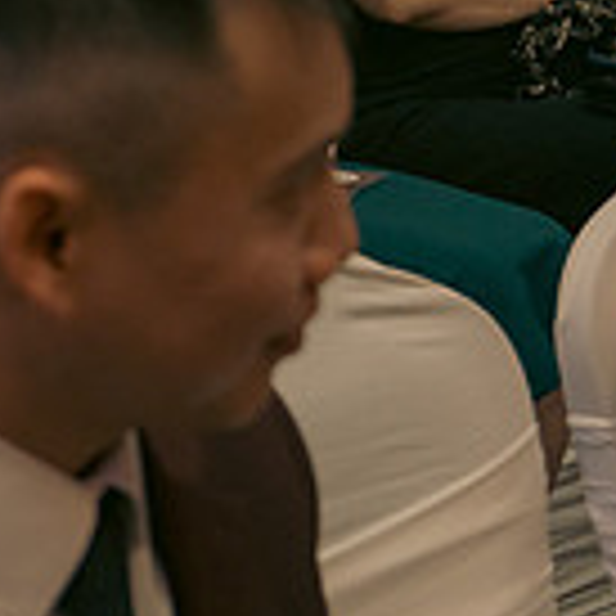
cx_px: -603
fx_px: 2537
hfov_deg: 12.3
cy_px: 74
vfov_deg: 13.7
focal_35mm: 126
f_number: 3.5
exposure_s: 1/160
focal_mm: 35
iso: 2500
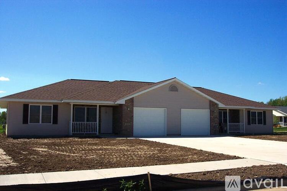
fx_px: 303
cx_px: 144
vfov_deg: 35.1
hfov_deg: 50.7
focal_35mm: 38
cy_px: 96
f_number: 4.8
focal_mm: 8
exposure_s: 1/1000
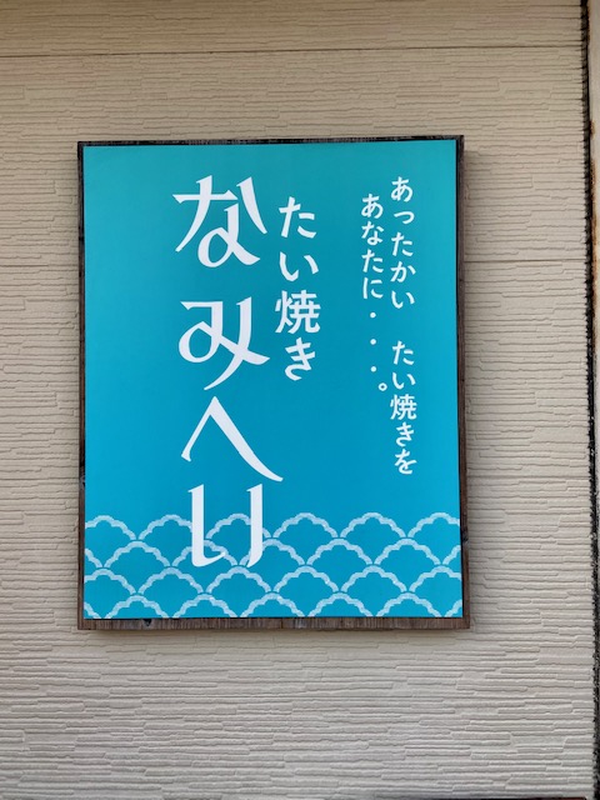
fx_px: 601
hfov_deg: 53.1
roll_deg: +0.5
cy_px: 400
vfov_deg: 67.3
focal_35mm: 26
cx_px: 300
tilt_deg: +1.5
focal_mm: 4.25
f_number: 1.8
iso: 32
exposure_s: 1/242
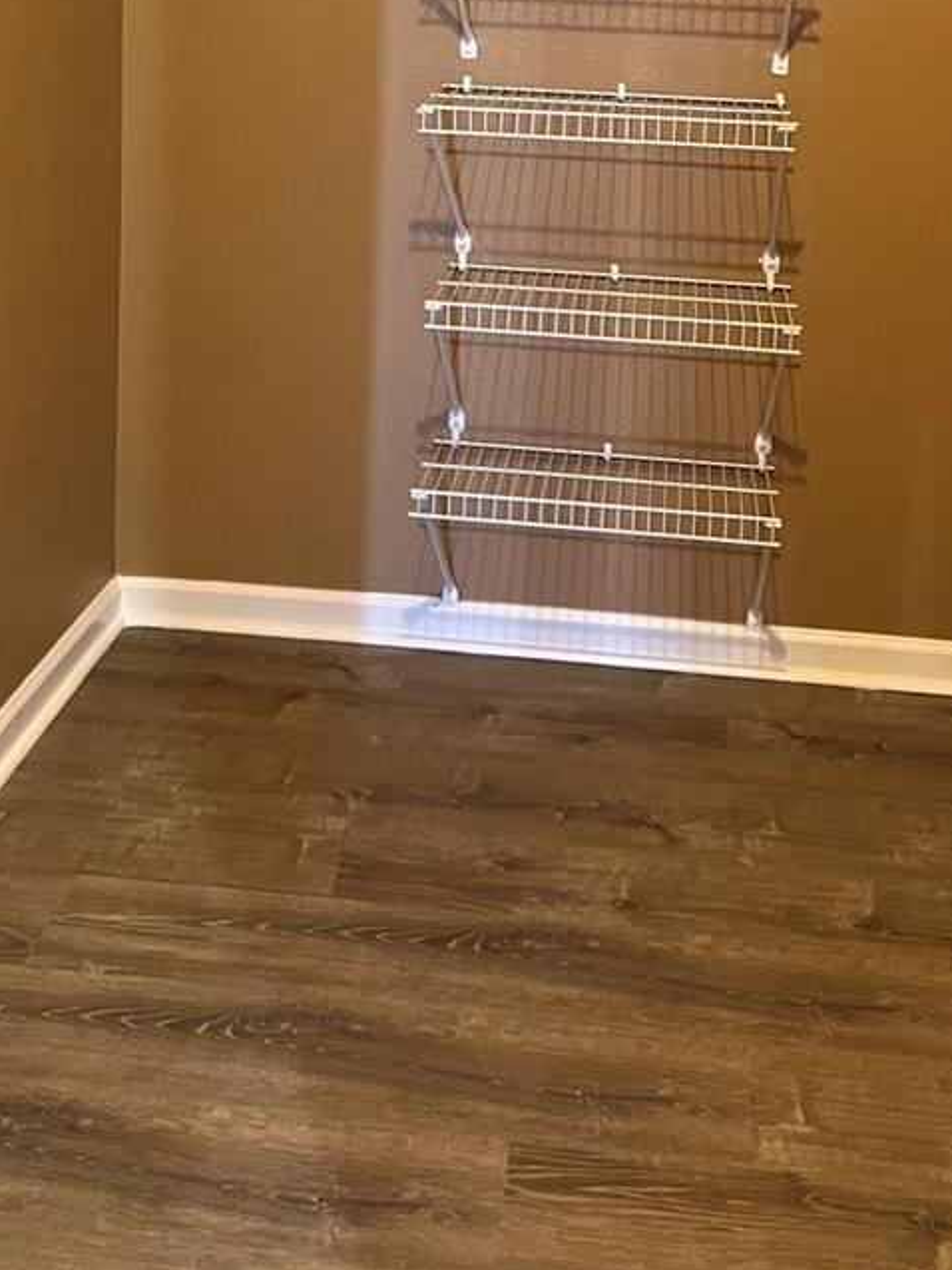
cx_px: 476
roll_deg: -1.7
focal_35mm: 49
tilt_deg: -7.6
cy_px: 98
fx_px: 1796
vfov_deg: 36.2
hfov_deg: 29.7
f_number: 1.5
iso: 400
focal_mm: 5.7
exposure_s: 1/40
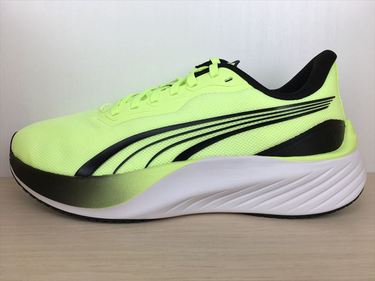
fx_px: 314
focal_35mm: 29
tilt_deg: -10.1
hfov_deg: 61.7
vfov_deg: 48.2
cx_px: 188
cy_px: 140
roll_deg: +0.7
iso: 25
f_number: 2.2
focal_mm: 4.15
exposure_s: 1/207
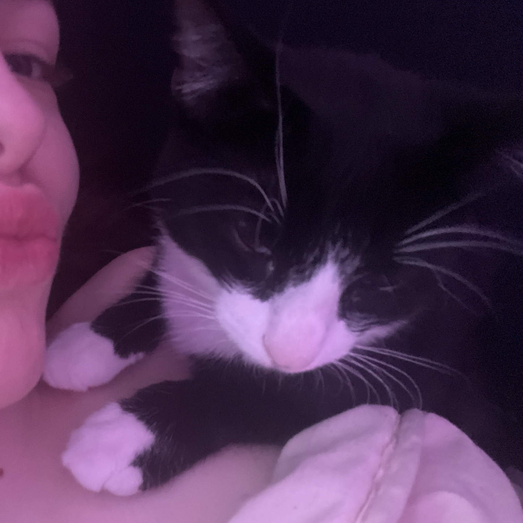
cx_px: 165
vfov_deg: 57.3
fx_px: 479
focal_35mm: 28
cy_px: 268
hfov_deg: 55.8
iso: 1000
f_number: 2.2
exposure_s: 1/15
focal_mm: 2.71
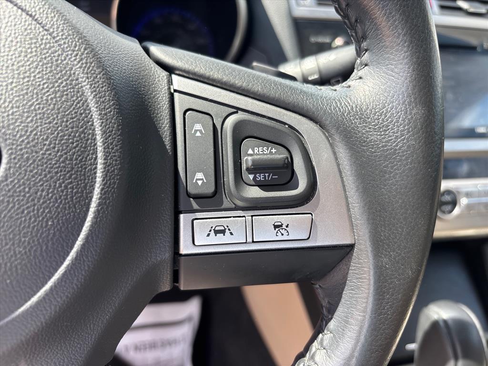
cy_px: 183
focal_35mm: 26
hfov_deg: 67.3
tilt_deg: -21.5
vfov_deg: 53.1
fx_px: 367
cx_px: 244
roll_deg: -2.0
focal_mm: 5.96
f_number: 1.6
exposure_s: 1/315
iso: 50
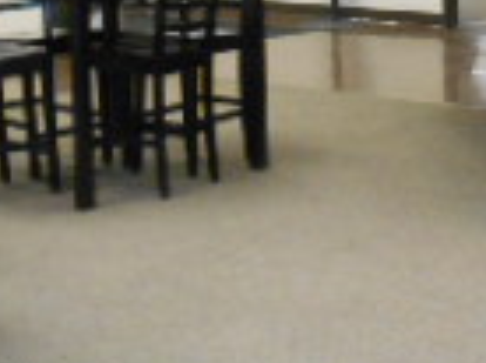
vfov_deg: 12.1
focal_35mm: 121
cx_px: 602
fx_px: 1696
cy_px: 46
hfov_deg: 15.6
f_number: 3.4
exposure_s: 1/25
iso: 400
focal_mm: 4.7
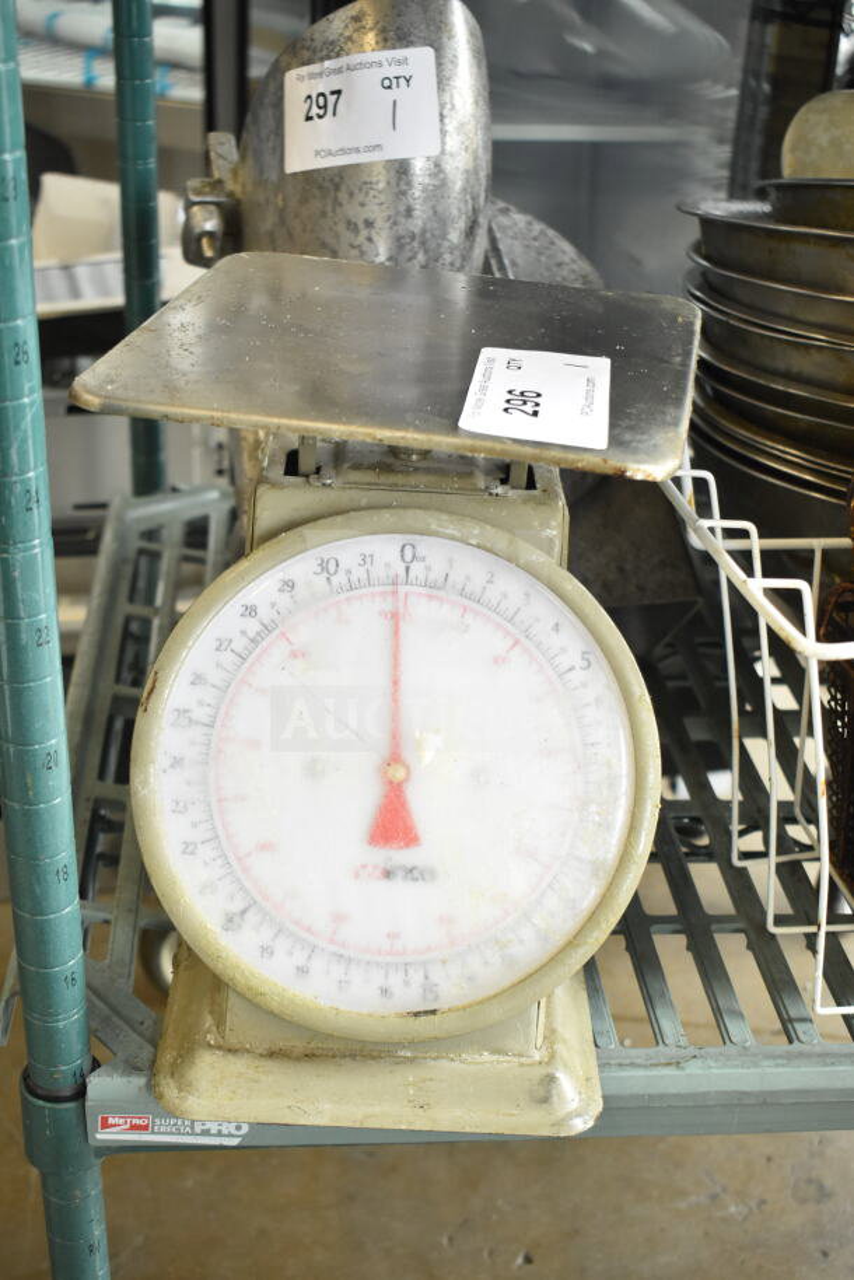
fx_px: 1600
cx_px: 427
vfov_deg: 43.6
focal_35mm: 45
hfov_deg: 29.9
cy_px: 640
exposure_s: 1/80
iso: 1600
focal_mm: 30
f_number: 4.5
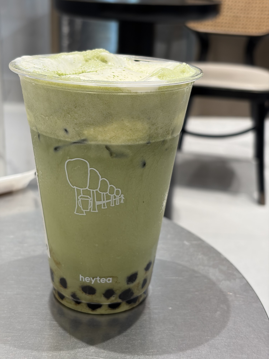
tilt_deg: -21.4
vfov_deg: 36.8
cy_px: 180
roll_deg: -2.0
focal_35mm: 52
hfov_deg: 28.0
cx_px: 134
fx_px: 539
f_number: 1.6
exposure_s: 1/50
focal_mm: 5.96
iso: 50
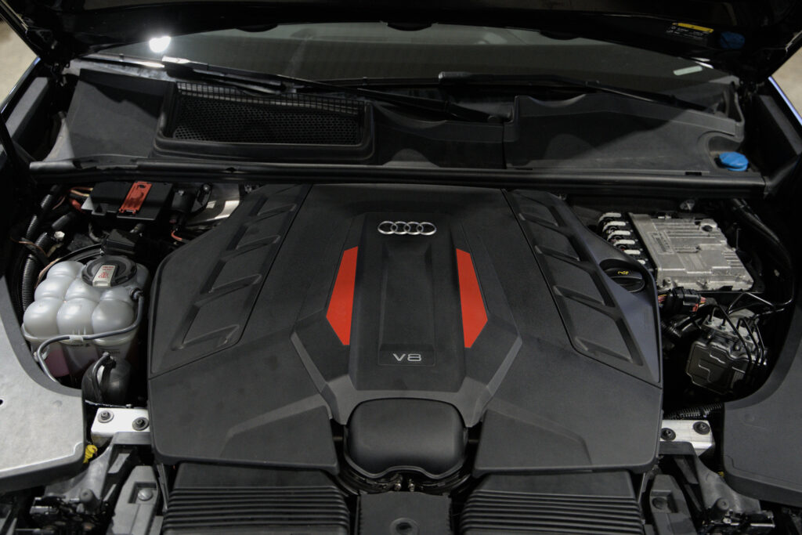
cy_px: 268
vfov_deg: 35.1
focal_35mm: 38
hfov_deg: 50.7
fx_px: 847
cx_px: 401
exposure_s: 1/160
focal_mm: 38
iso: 3200
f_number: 2.8
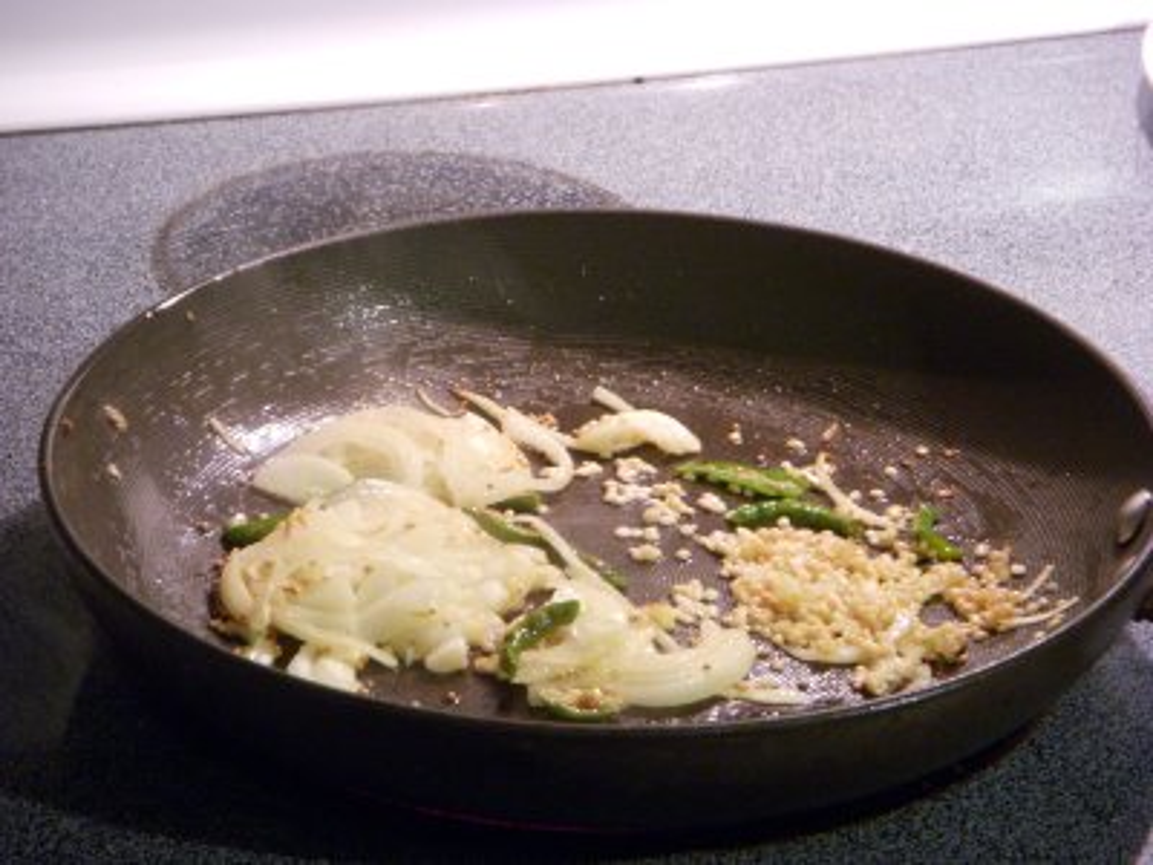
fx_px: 3797
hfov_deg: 17.3
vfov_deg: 13.0
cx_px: 576
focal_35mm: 114
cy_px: 432
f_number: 4.2
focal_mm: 18.9
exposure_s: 1/6
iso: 400
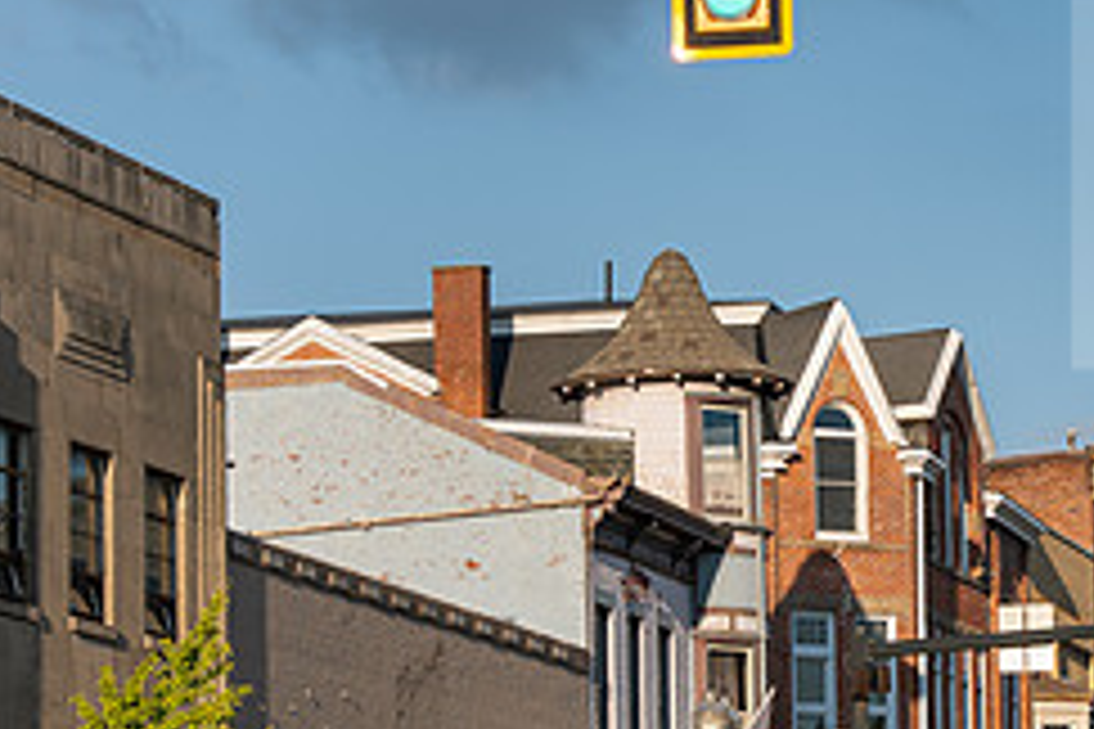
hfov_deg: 10.5
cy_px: 538
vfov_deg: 7.0
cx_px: 936
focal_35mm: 196
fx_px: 5956
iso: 64
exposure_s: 1/250
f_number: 5.6
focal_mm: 82
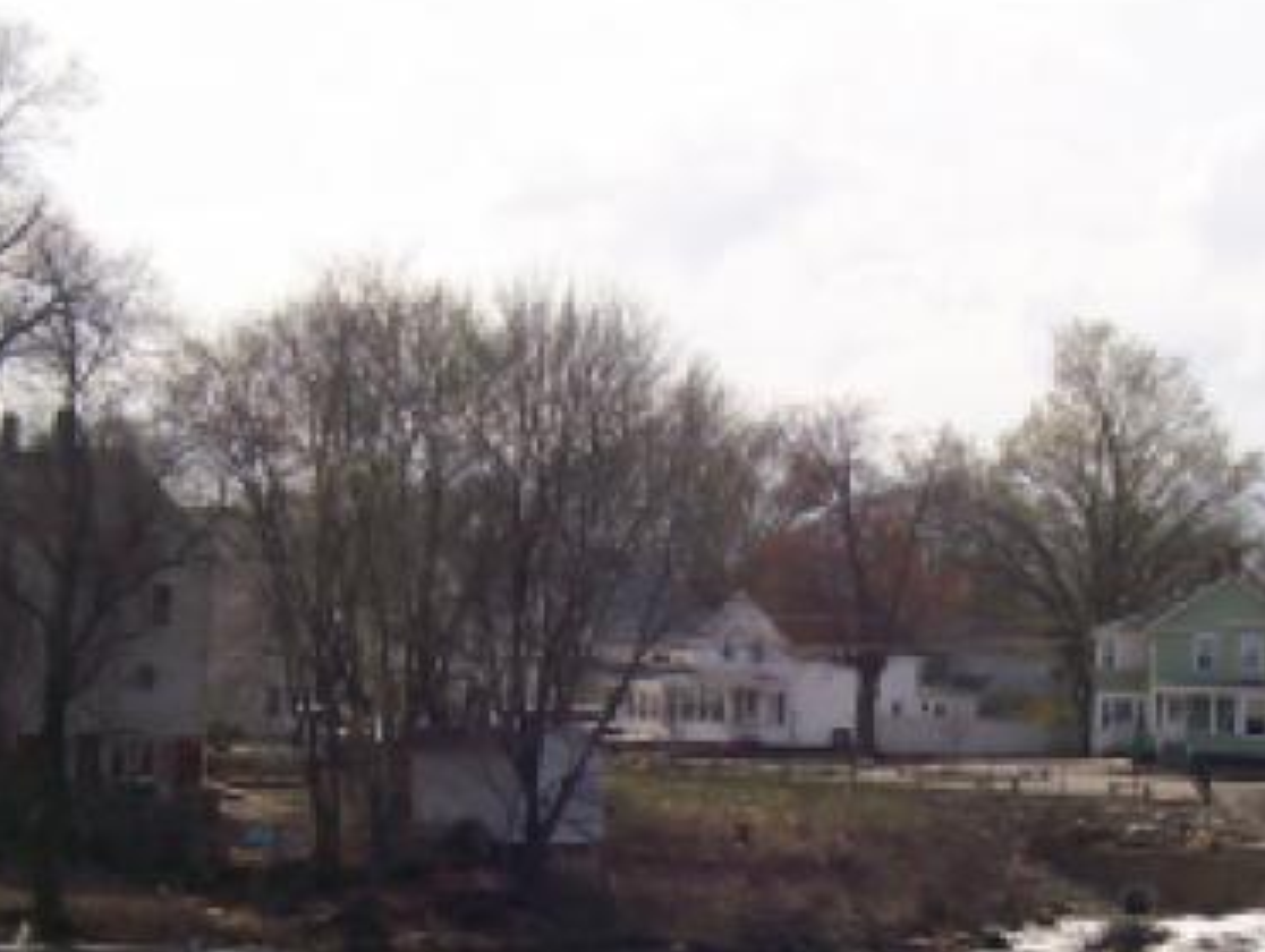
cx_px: 670
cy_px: 848
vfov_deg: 14.8
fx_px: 3623
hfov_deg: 19.8
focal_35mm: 99
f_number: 4.8
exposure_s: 1/901
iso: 80
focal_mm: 6
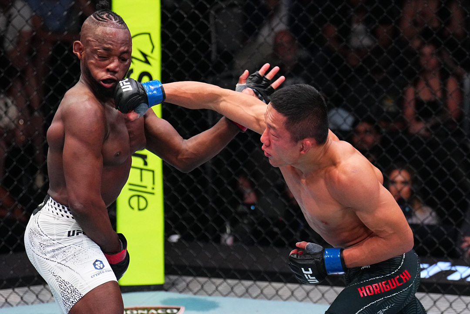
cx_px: 235
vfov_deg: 16.7
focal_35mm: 82
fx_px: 1070
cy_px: 157
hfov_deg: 24.8
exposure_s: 1/1600
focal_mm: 82
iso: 5000
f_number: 2.8
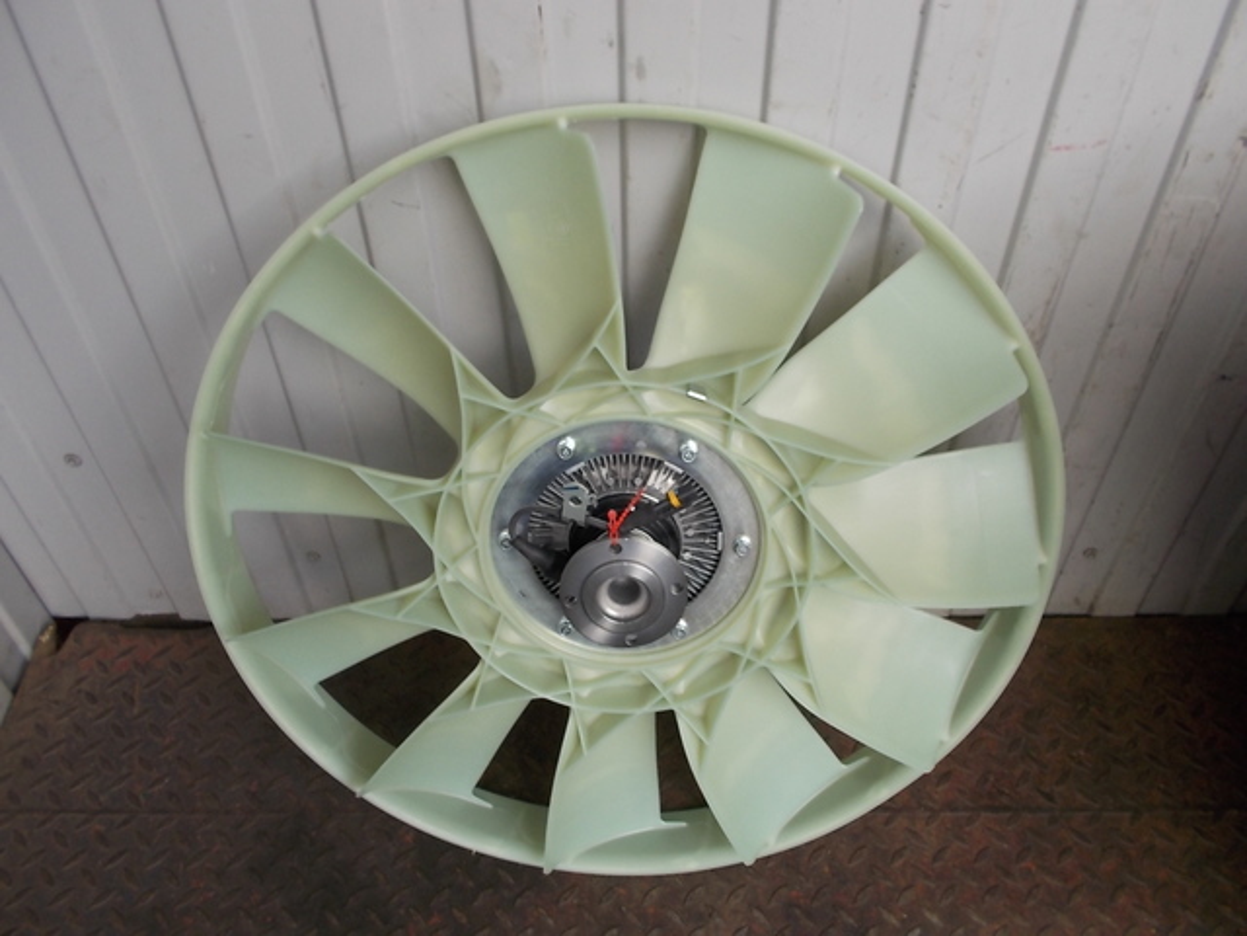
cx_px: 624
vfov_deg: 48.2
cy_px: 468
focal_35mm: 29
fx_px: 1045
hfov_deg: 61.7
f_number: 3.3
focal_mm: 4.1
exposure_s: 1/50
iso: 80
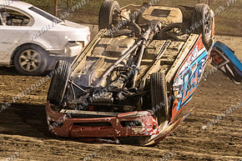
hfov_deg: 9.0
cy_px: 57
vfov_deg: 6.0
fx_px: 1545
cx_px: 149
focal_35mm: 230
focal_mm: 115
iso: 1600
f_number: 2.8
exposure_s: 1/160
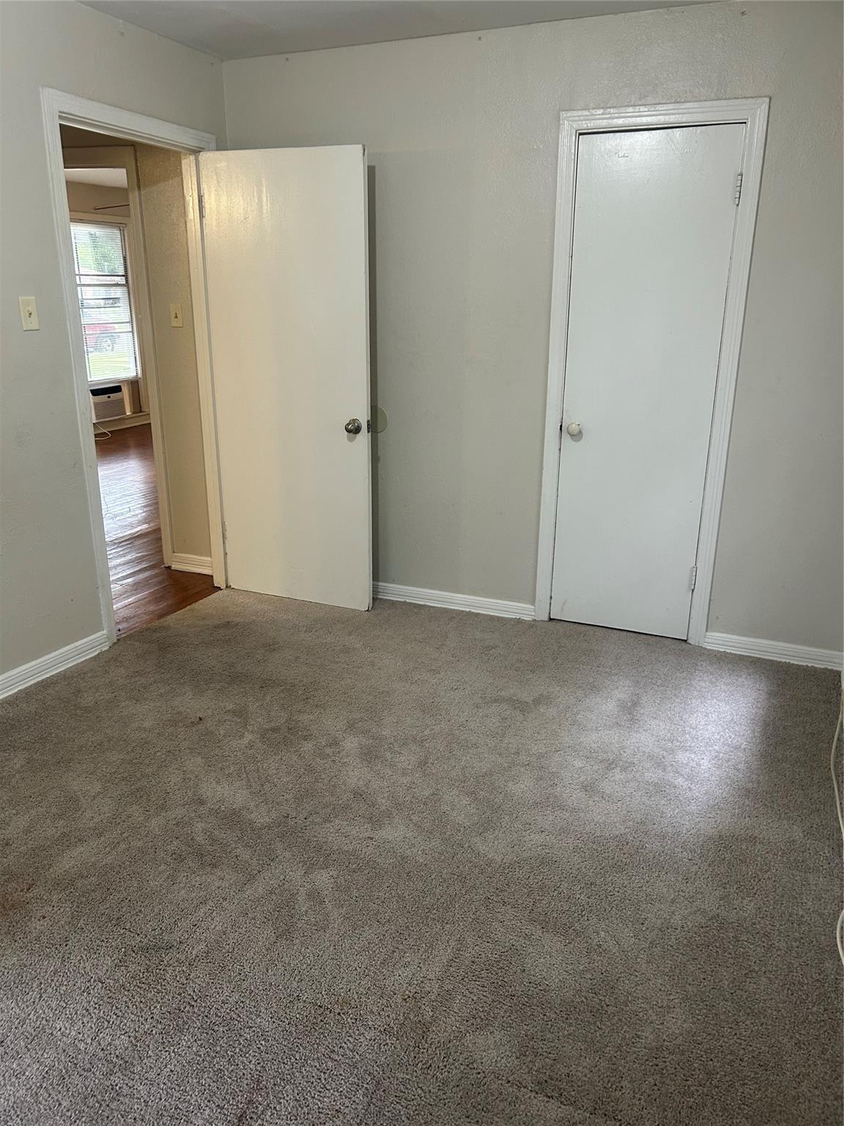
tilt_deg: -18.4
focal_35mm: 26
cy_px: 563
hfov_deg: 53.1
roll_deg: -1.3
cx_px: 422
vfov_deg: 67.3
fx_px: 845
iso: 125
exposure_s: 1/60
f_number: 1.5
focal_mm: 5.7
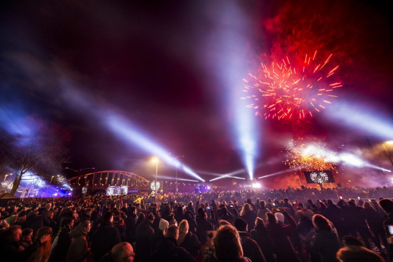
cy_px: 131
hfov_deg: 104.2
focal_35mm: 14
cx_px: 196
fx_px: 153
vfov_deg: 81.2
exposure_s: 1/4
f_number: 4
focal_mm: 14
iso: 640
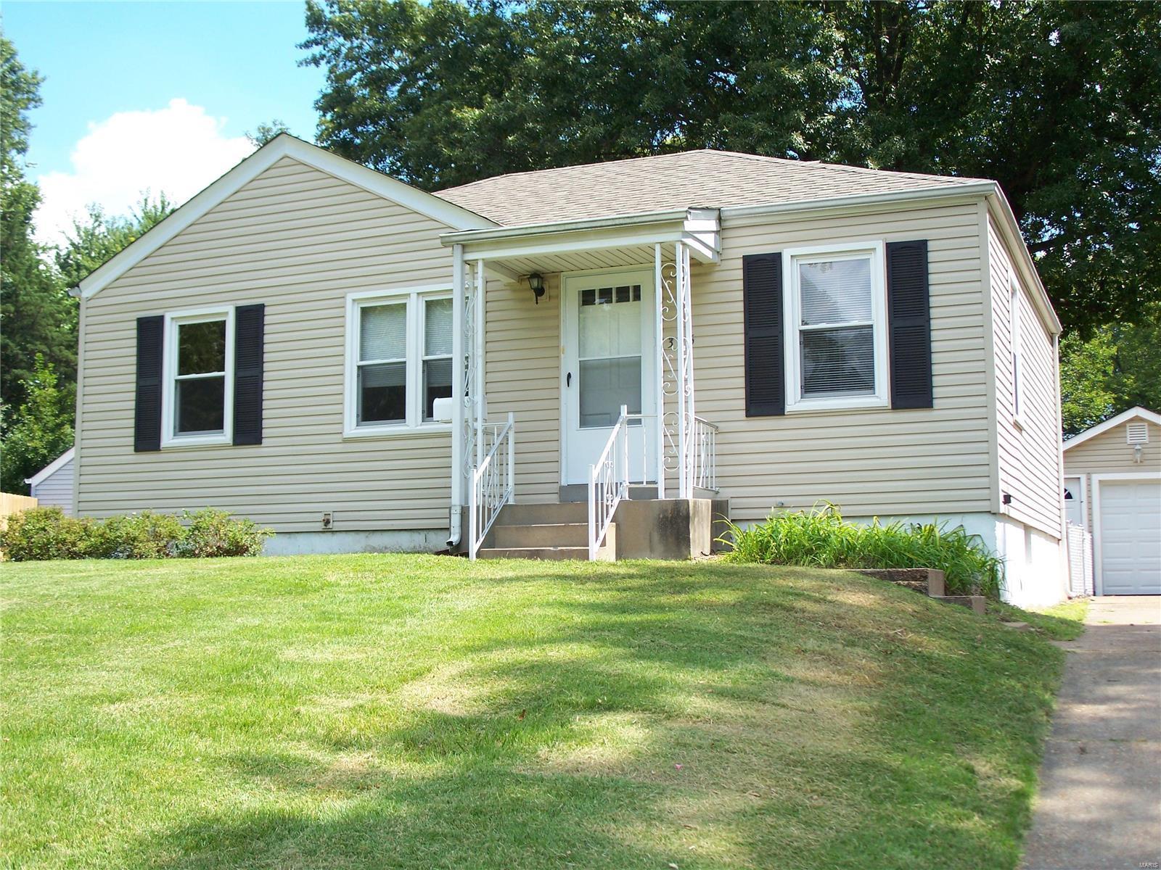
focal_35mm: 43
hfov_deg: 43.9
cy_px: 435
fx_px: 1442
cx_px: 580
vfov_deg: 33.6
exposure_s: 1/320
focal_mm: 9.1
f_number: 3.2
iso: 64
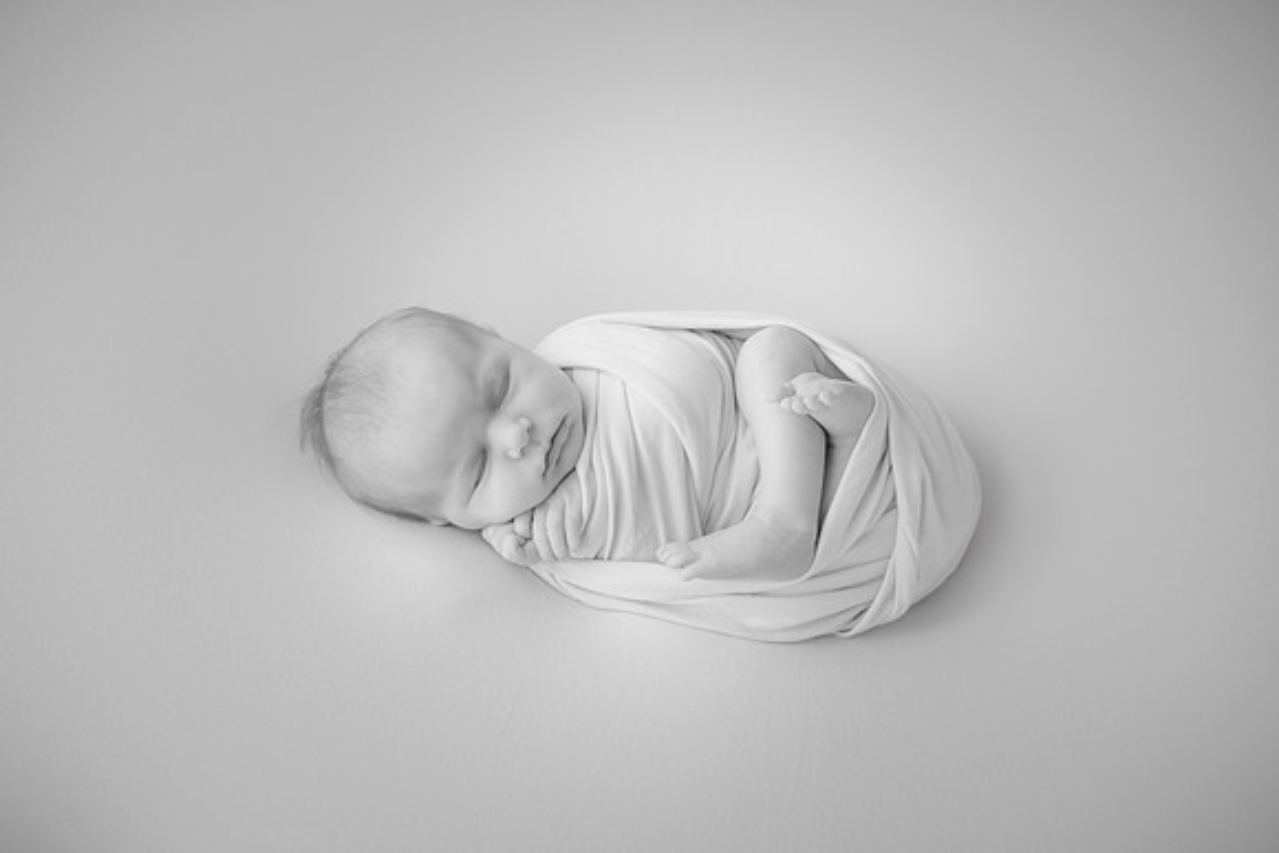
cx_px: 640
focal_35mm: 50
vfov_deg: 27.0
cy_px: 426
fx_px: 1777
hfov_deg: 39.6
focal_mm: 50
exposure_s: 1/160
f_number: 2.8
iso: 160
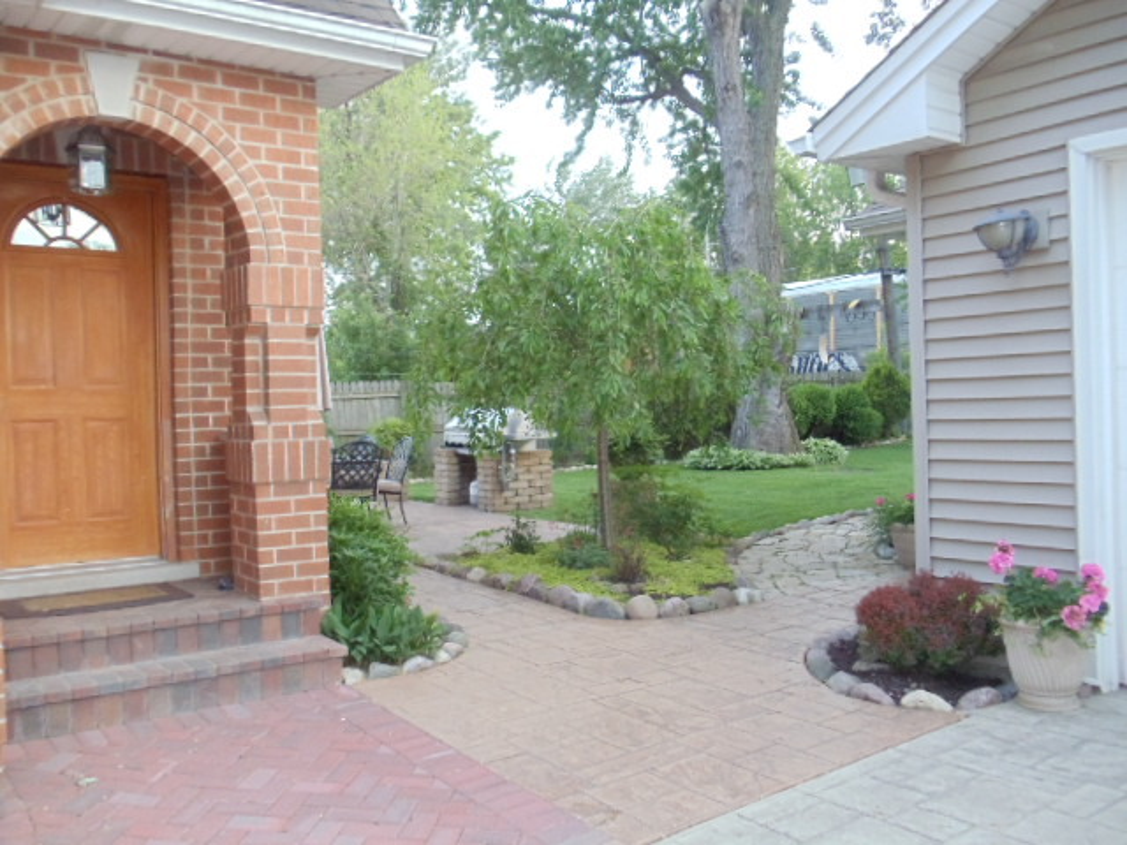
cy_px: 422
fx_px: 1433
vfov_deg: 32.9
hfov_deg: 42.9
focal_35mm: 44
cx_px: 564
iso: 400
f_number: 3.5
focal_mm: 6
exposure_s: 1/30
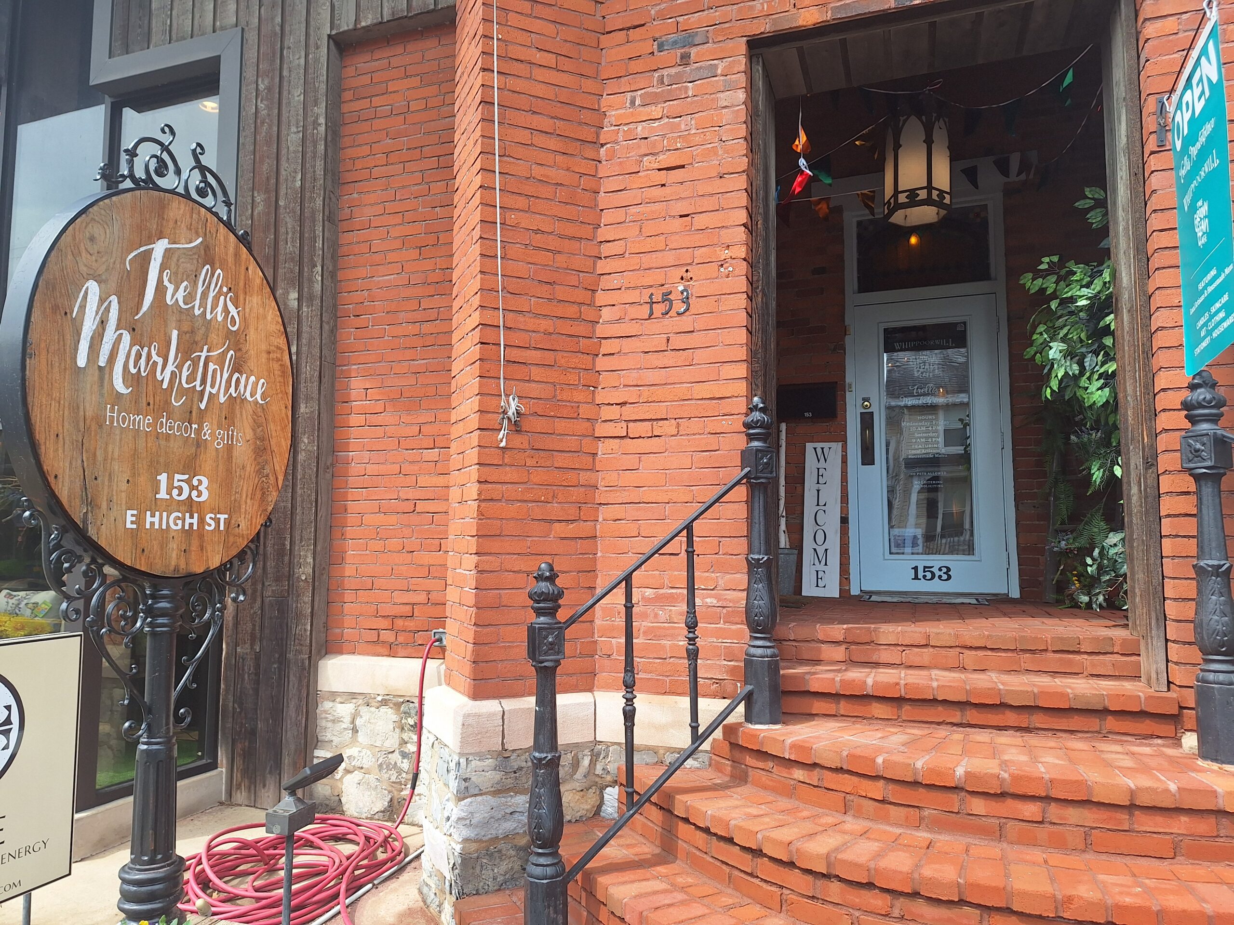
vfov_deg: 58.9
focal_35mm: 23
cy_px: 462
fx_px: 820
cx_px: 617
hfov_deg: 73.9
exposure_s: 1/694
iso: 40
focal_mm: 5.54
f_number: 1.8
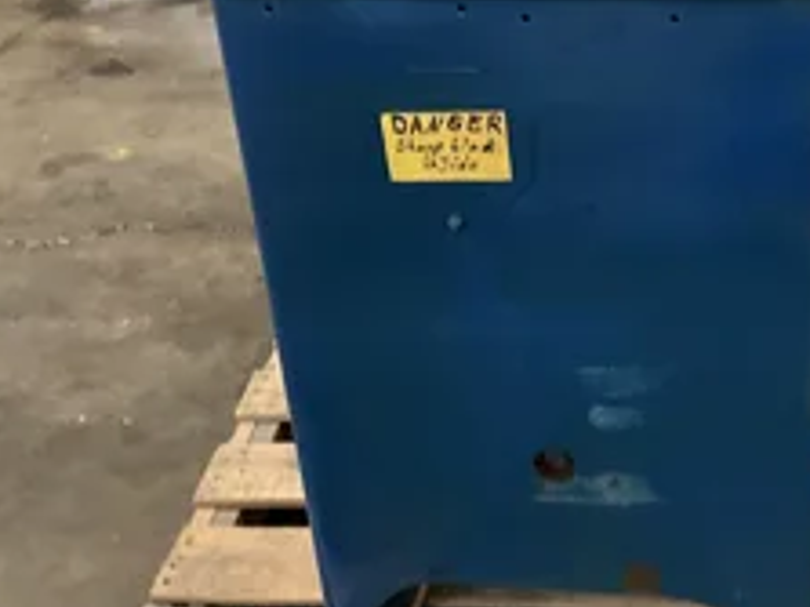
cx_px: 574
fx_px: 1216
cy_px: 174
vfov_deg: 27.7
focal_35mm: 52
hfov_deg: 36.2
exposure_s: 1/30
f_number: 1.8
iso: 400
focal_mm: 3
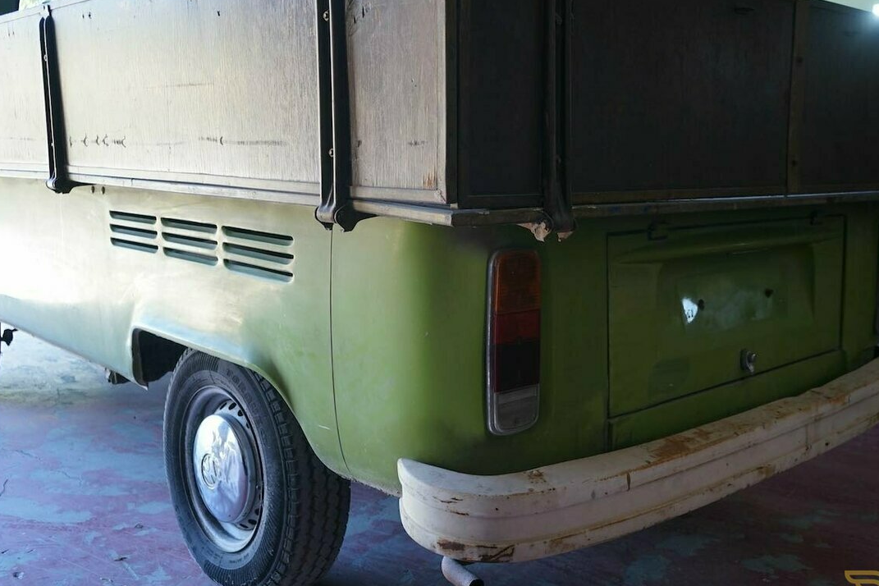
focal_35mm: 37
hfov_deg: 51.8
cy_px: 298
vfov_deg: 35.9
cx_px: 483
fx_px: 903
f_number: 5
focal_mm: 33
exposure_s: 1/40
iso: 400
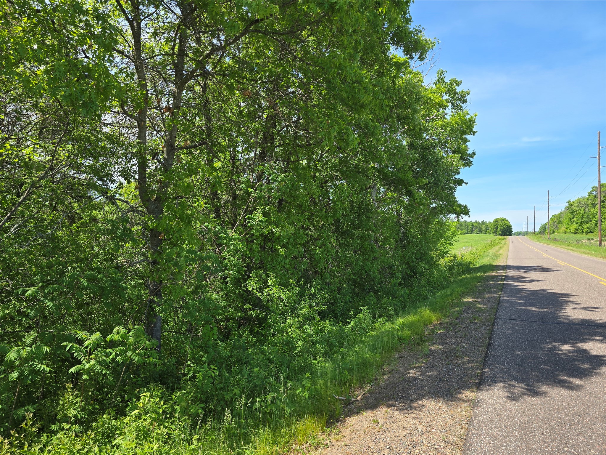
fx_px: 403
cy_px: 228
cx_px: 303
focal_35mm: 23
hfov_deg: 73.9
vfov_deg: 58.9
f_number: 1.7
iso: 12
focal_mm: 6.3
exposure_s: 1/335
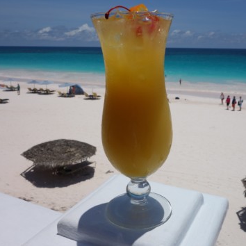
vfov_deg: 46.0
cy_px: 123
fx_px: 289
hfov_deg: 45.7
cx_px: 151
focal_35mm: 36
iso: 125
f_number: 8
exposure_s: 1/1000
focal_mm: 10.4
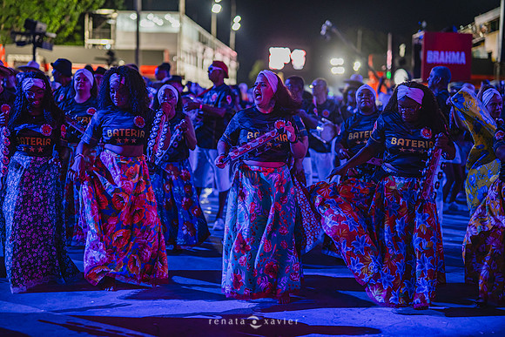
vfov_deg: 27.0
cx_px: 252
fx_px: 702
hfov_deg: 39.6
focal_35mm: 50
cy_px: 168
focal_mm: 50
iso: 1600
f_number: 1.2
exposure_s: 1/1000
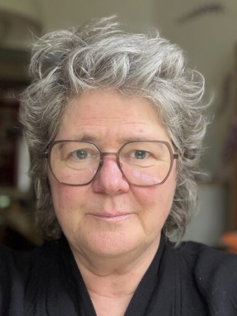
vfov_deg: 60.0
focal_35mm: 30
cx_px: 118
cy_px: 158
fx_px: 274
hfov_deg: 46.8
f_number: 1.9
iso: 250
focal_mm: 2.71
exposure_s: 1/60
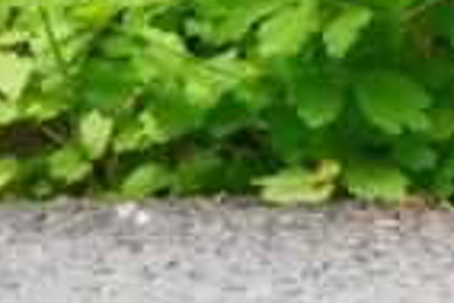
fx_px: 3959
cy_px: -384
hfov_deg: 6.5
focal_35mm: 314
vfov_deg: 4.3
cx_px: 707
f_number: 7.1
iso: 160
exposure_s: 1/25
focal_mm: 29
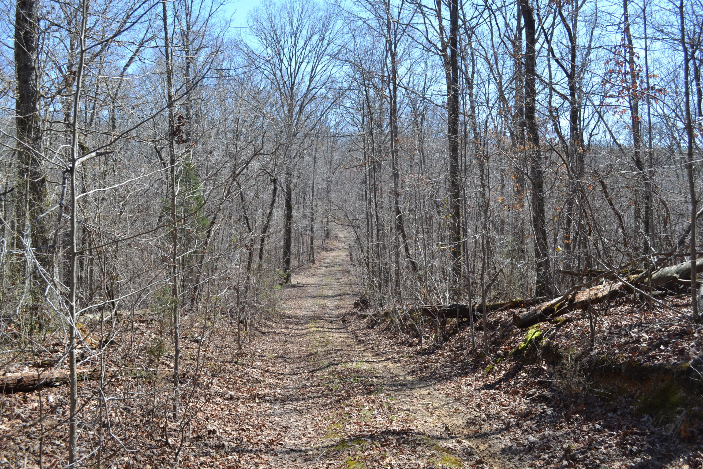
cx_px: 352
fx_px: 644
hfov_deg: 57.2
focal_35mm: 33
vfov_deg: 40.0
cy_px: 234
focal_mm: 22
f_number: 6.3
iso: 100
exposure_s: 1/160
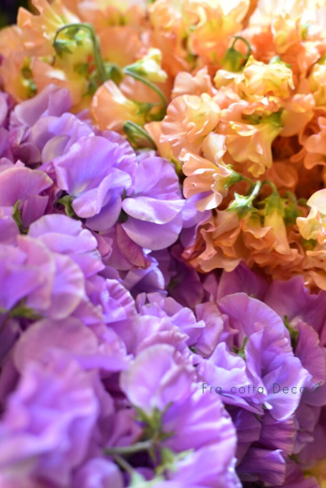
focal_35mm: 50
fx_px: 679
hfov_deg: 27.0
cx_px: 163
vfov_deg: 39.6
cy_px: 244
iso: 250
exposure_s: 1/8
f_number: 3.2
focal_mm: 50
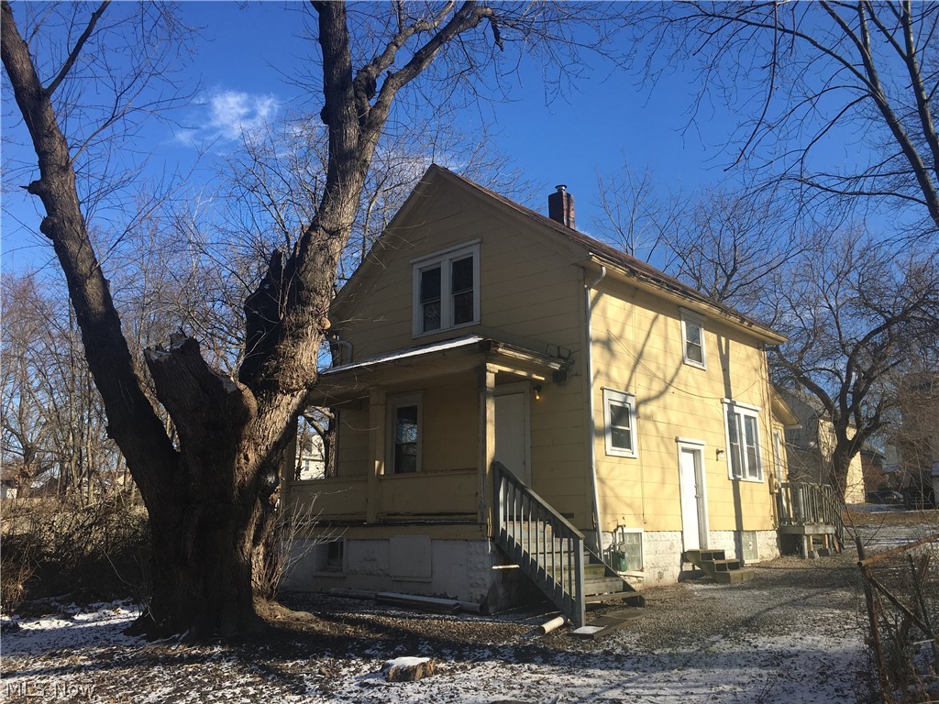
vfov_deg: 48.2
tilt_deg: +14.3
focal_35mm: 29
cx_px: 470
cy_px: 352
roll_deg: +0.1
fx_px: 787
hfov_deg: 61.7
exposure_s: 1/1282
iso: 25
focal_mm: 4.15
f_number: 2.2
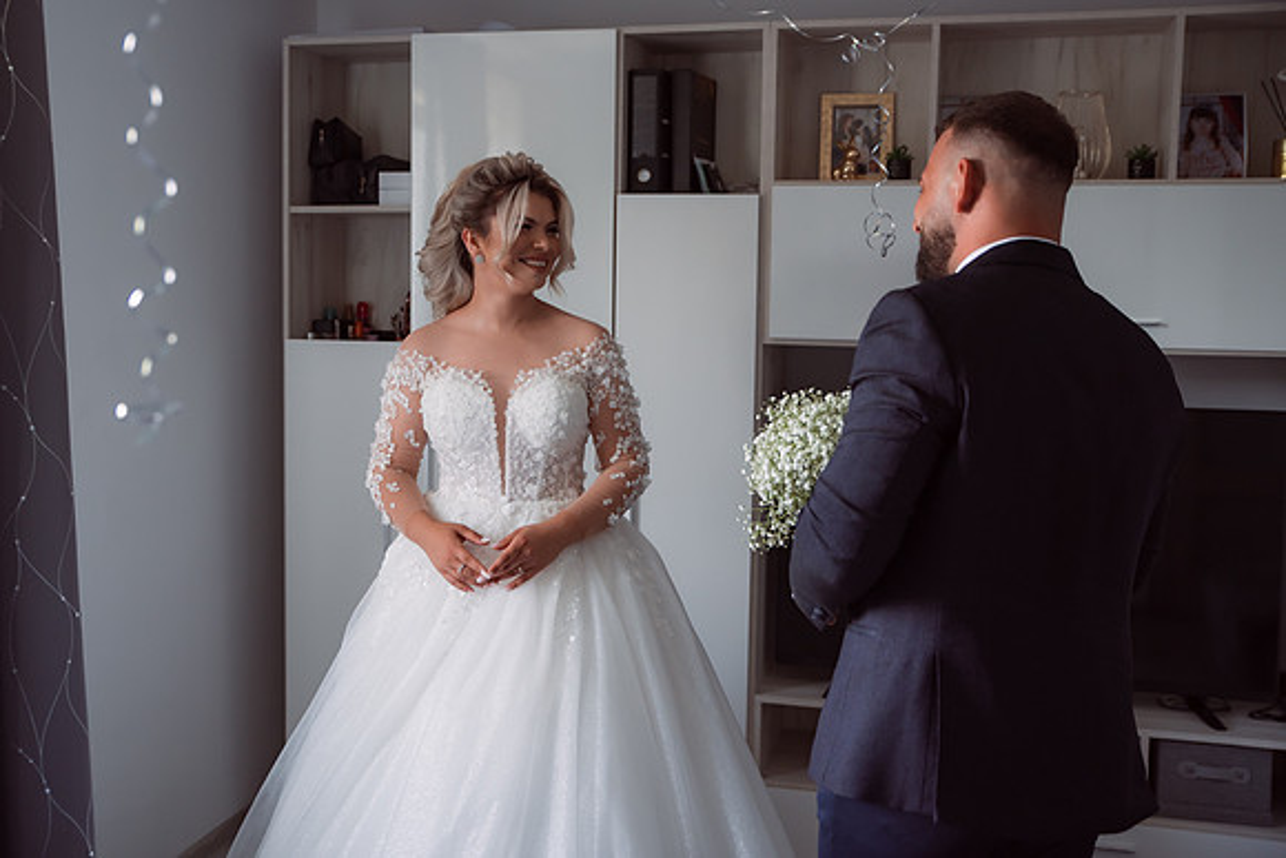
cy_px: 399
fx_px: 1529
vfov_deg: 31.3
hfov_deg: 45.6
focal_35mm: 43
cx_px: 598
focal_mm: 40
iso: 500
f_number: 2.8
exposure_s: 1/250
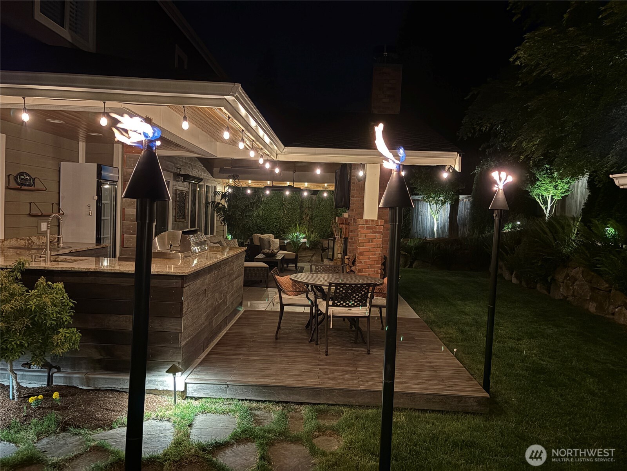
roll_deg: -2.0
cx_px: 314
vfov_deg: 53.1
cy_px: 236
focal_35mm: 26
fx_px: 471
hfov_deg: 67.3
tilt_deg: -2.6
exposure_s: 1/15
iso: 640
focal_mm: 5.96
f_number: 1.6
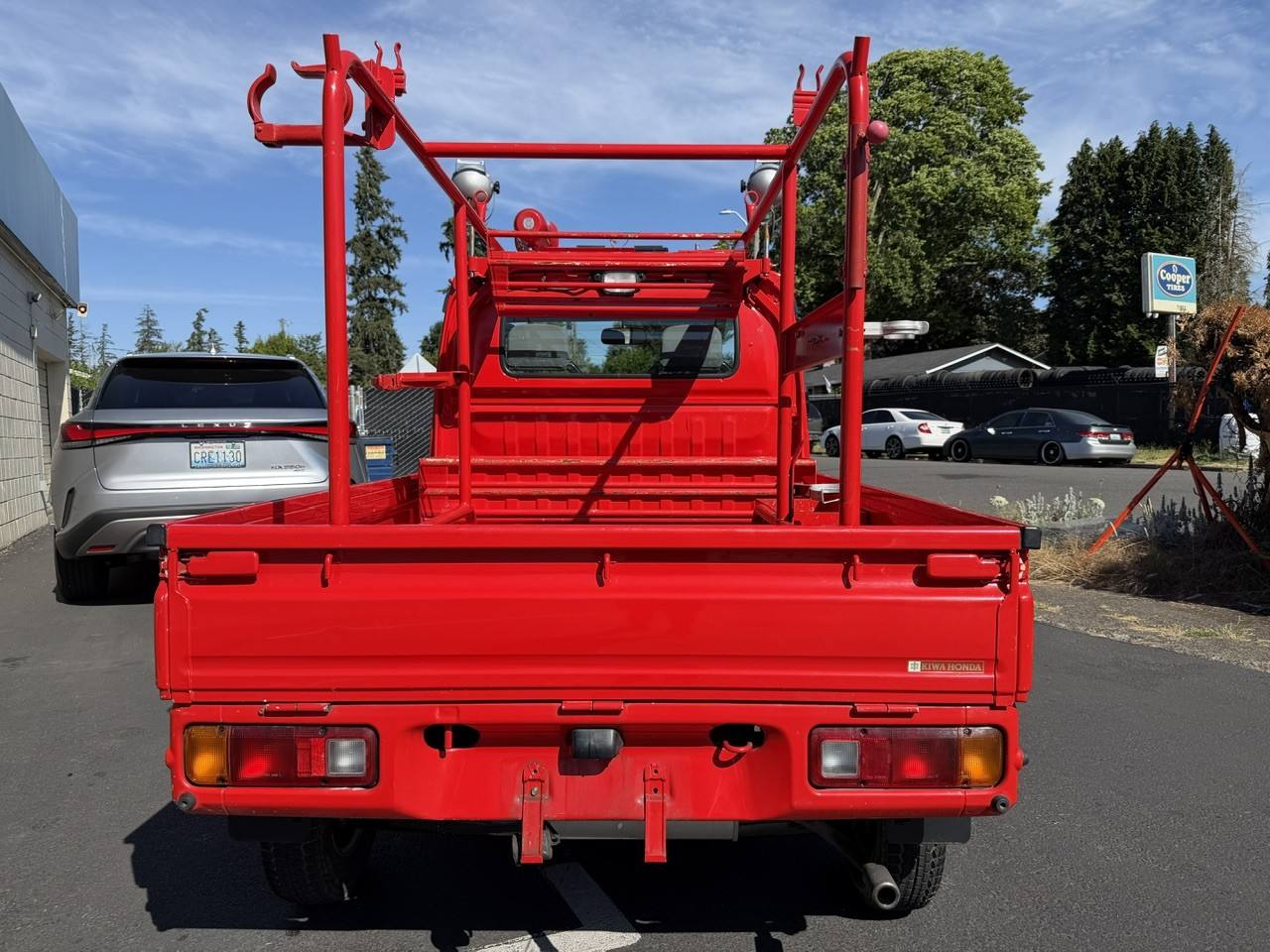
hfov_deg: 71.6
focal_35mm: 24
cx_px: 635
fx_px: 881
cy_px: 476
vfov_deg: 56.8
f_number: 1.78
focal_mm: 6.76
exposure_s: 1/3584
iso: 80
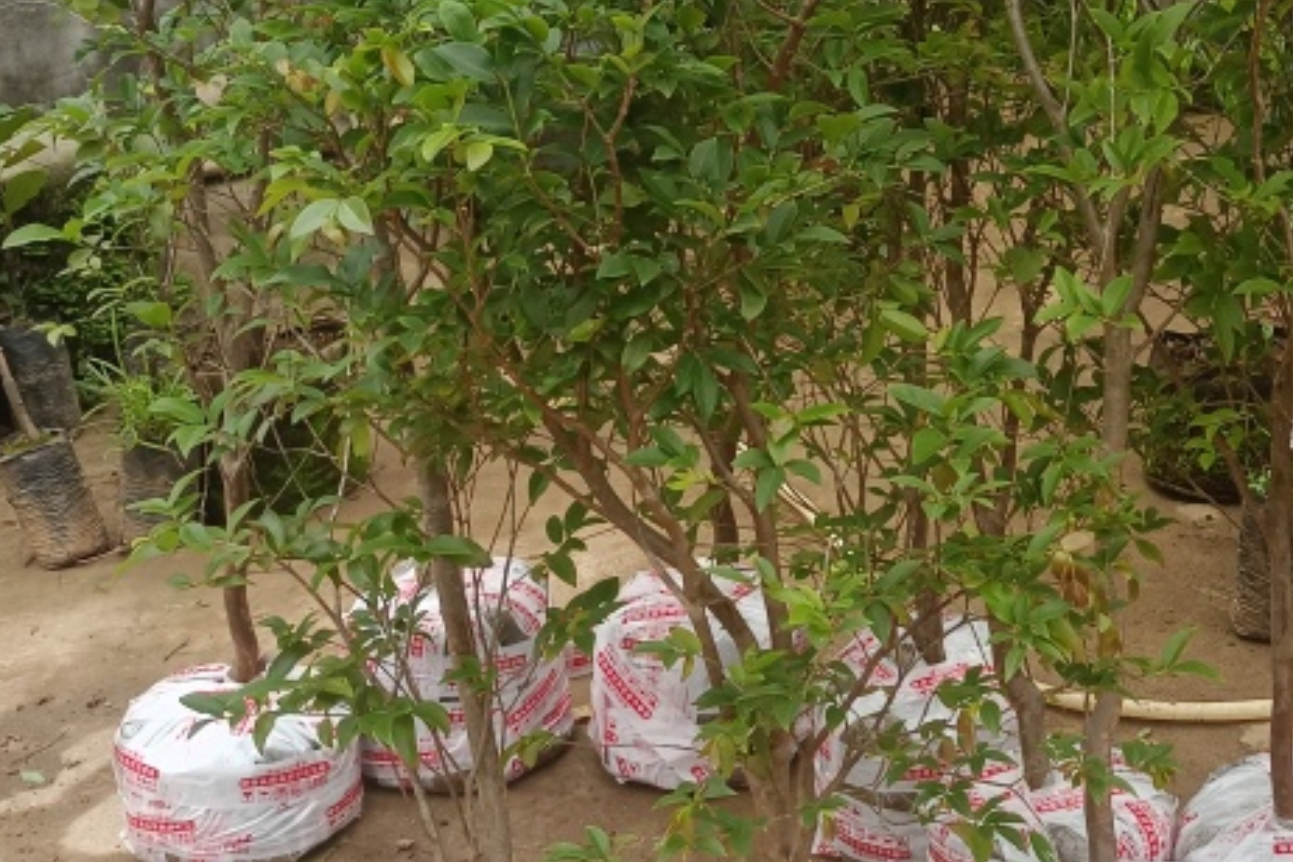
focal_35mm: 60
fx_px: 2155
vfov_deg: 22.5
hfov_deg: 32.2
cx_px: 1091
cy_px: 245
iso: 100
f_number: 1.79
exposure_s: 1/129
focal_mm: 4.71
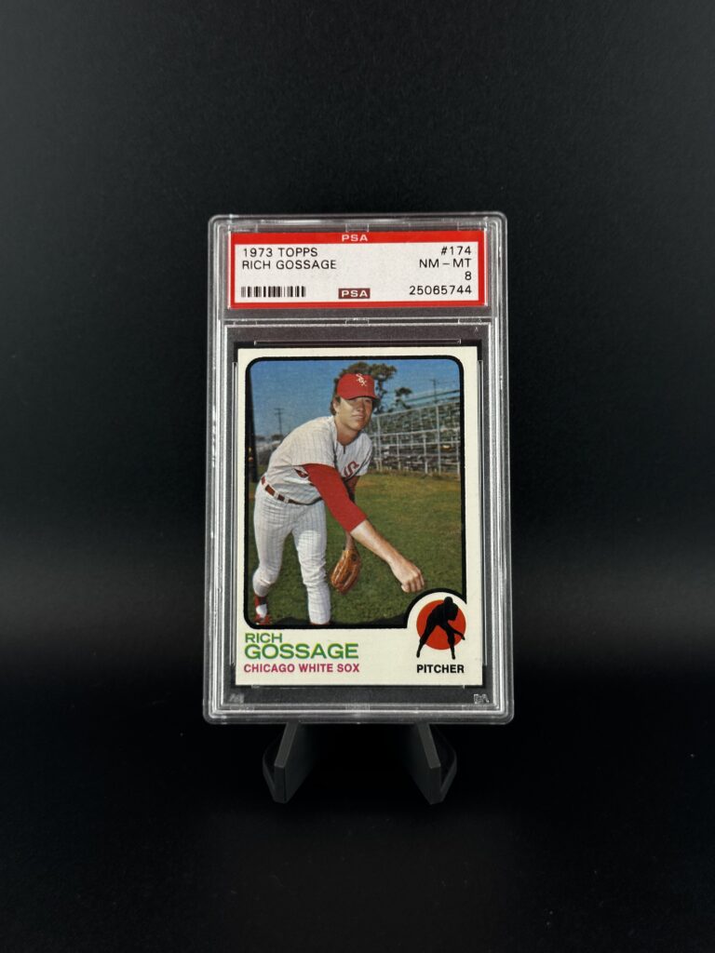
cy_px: 476
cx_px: 358
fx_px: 1322
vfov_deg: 39.7
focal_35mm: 48
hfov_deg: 30.3
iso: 64
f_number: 1.78
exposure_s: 1/1227
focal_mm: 6.86
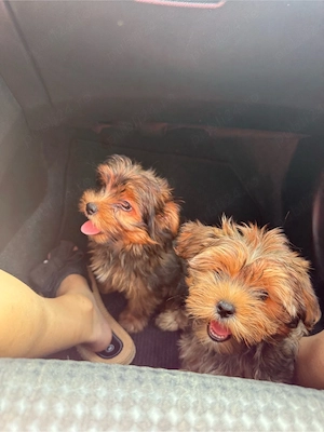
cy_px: 216
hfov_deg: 56.8
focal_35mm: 24
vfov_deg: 71.6
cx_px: 162
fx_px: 300
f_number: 1.78
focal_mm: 6.76
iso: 200
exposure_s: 1/121
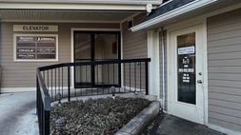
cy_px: 67
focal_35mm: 28
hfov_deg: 61.9
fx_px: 179
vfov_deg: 41.4
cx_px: 46
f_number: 1.8
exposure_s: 1/200
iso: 32
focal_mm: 1.57
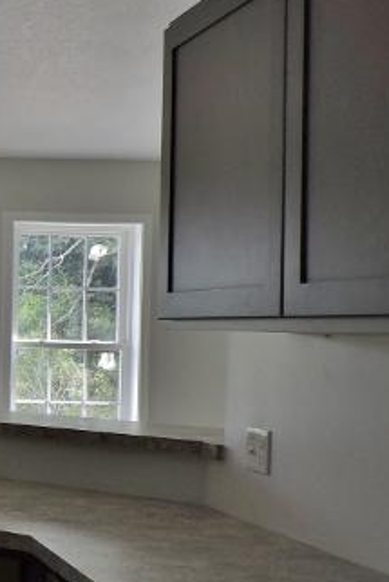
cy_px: 327
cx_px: -282
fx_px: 1004
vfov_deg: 32.3
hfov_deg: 18.1
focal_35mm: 62
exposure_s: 1/100
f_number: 3
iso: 100
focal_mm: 4.3
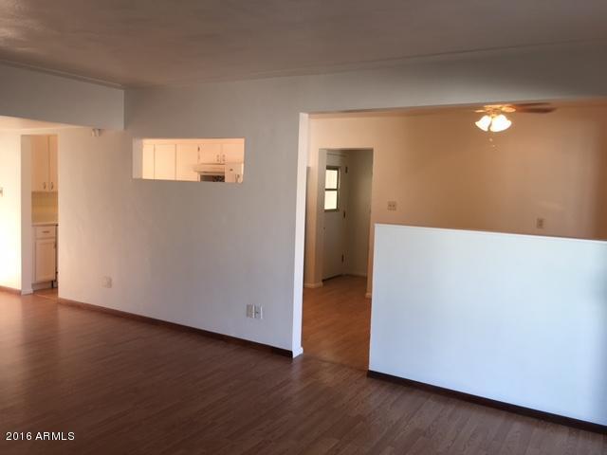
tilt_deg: -4.4
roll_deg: -2.1
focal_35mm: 29
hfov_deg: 61.7
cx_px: 304
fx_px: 509
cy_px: 228
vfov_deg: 48.2
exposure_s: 1/40
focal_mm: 4.15
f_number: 2.2
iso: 25
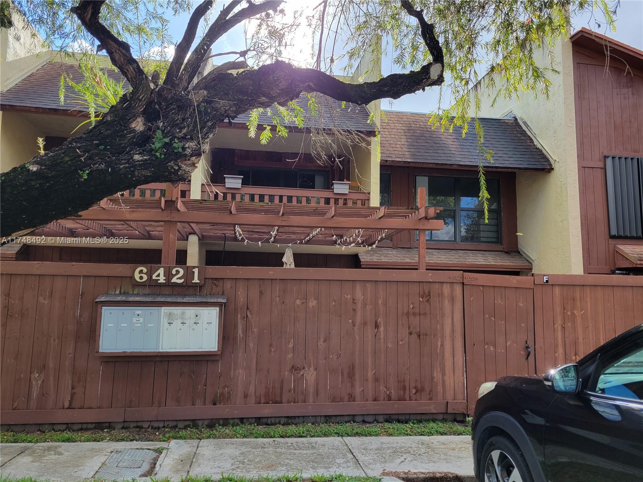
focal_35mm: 26
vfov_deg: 53.1
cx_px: 322
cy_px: 241
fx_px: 483
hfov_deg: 67.3
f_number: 1.8
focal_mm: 5.4
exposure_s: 1/503
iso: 40
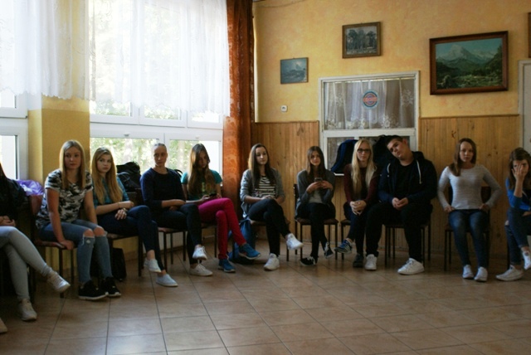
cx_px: 266
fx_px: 576
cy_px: 178
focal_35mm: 39
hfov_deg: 49.5
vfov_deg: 34.3
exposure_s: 1/60
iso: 400
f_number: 5.6
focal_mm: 26
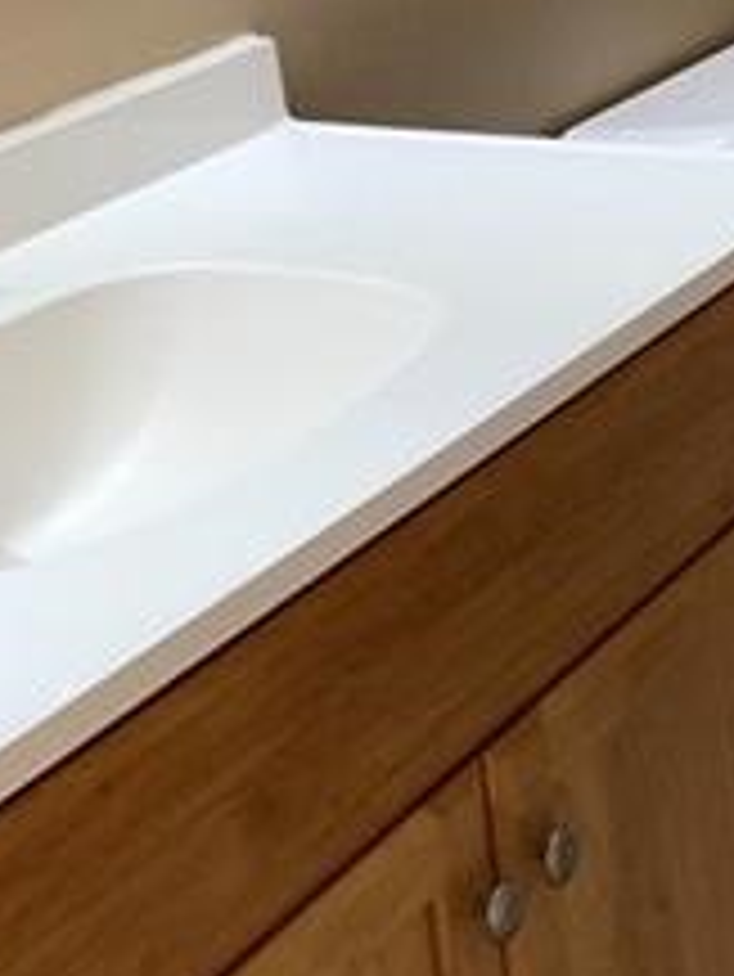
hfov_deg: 14.7
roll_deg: +2.3
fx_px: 2598
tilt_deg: -13.0
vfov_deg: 20.6
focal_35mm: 92
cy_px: -4
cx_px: 1184
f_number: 1.8
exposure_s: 1/60
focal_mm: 4.25
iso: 320
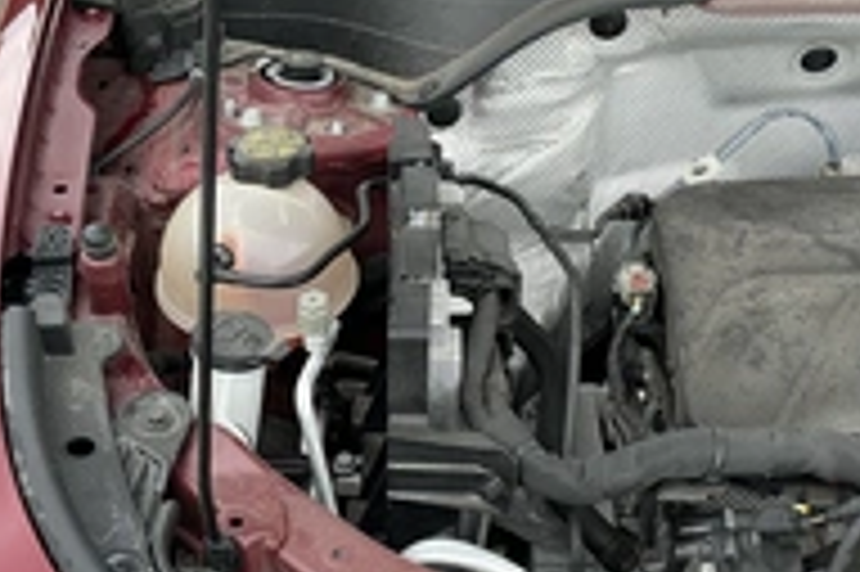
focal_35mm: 61
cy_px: 324
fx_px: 1456
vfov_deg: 22.2
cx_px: 369
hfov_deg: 32.9
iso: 20
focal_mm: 3
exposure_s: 1/177
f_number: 1.8
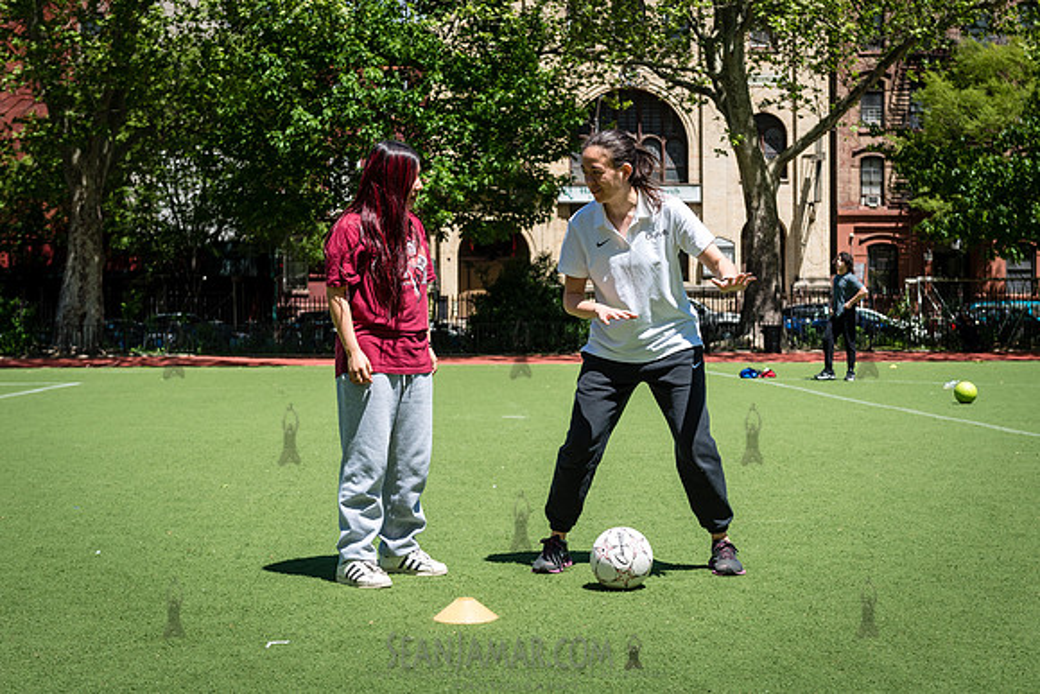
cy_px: 312
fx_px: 1774
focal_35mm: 61
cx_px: 552
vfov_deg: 22.1
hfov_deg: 32.7
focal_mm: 52
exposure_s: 1/1000
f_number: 4.5
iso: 200
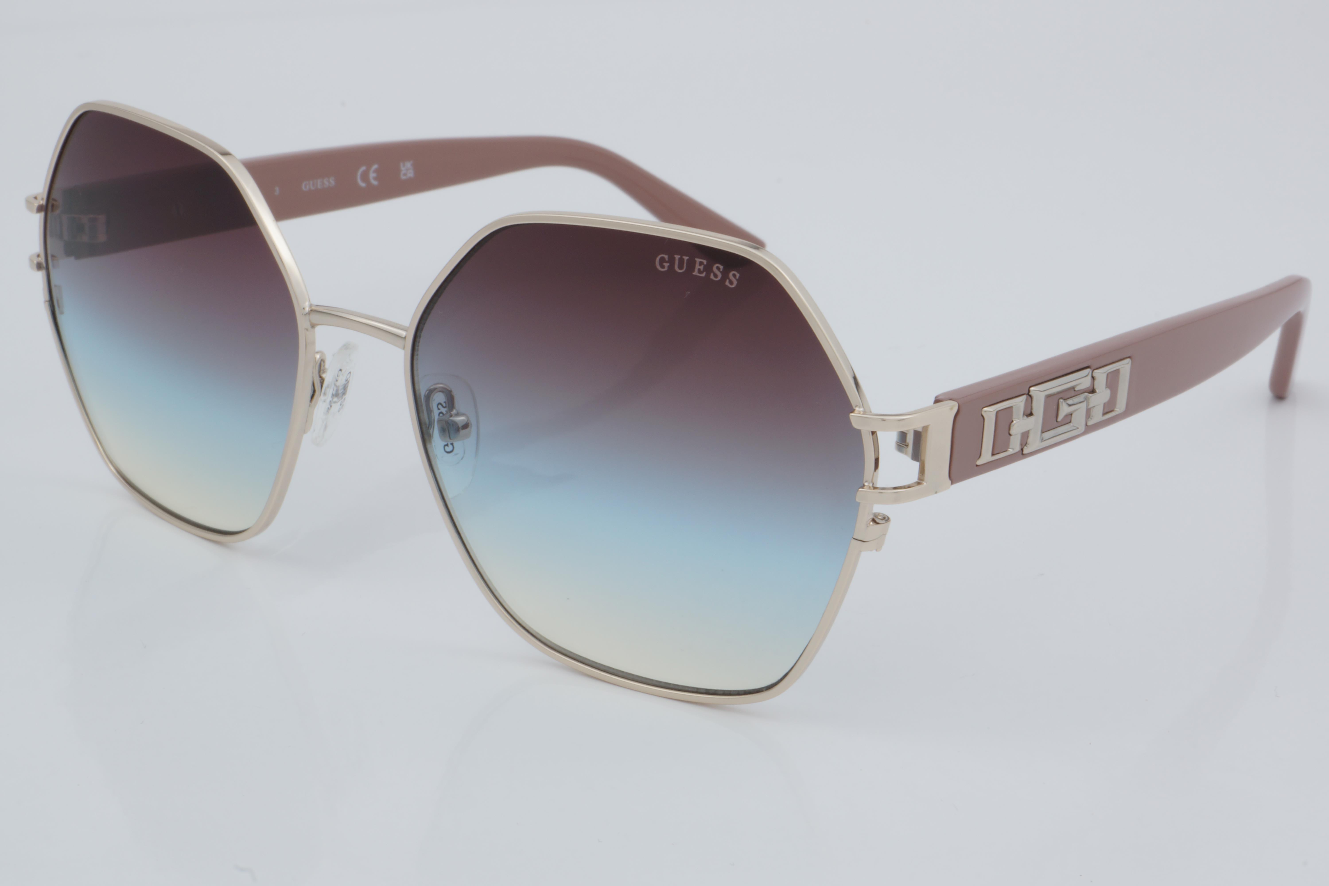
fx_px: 2769
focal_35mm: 75
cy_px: 443
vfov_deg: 18.2
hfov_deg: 27.0
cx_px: 664
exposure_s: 1/4
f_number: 32
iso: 100
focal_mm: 50
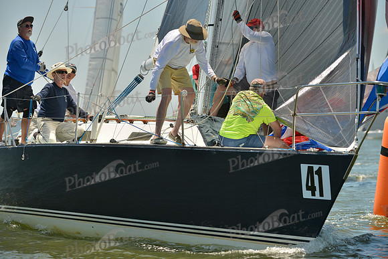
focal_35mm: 200
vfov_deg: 6.9
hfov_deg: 10.3
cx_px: 194
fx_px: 2156
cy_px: 130
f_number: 5
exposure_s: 1/1250
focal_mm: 200
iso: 200
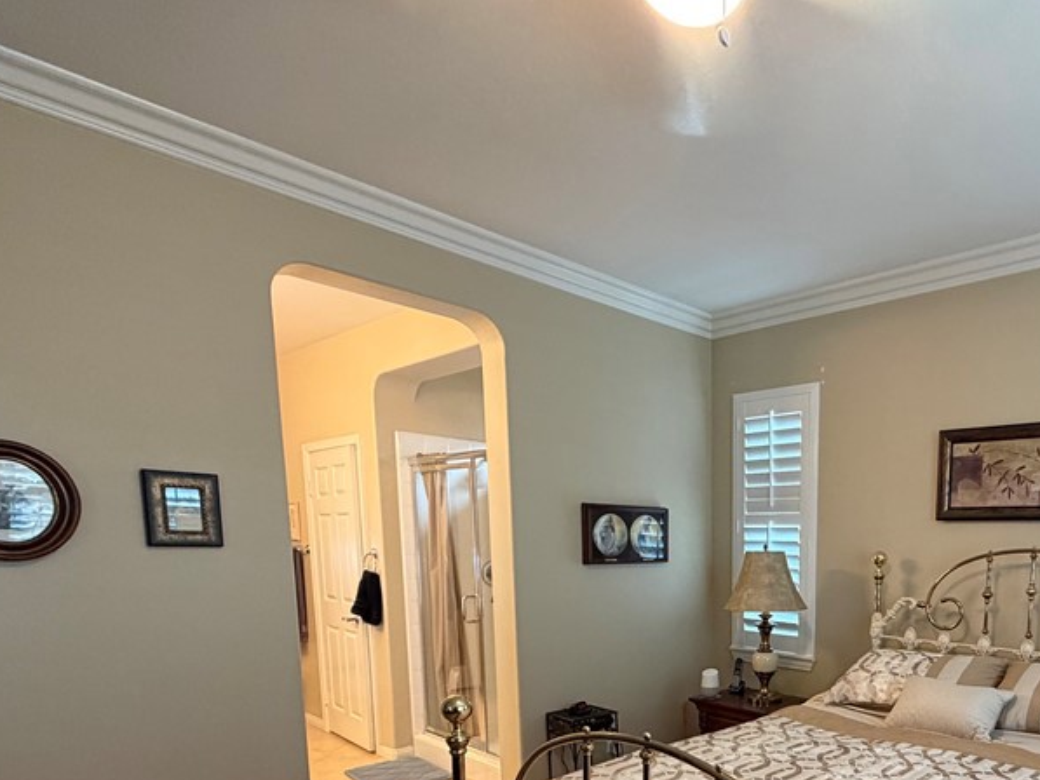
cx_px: 812
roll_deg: -0.8
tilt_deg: -7.4
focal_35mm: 24
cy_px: 639
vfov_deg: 52.6
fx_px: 721
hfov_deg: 65.9
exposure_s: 1/60
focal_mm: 2.22
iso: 400
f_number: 2.2
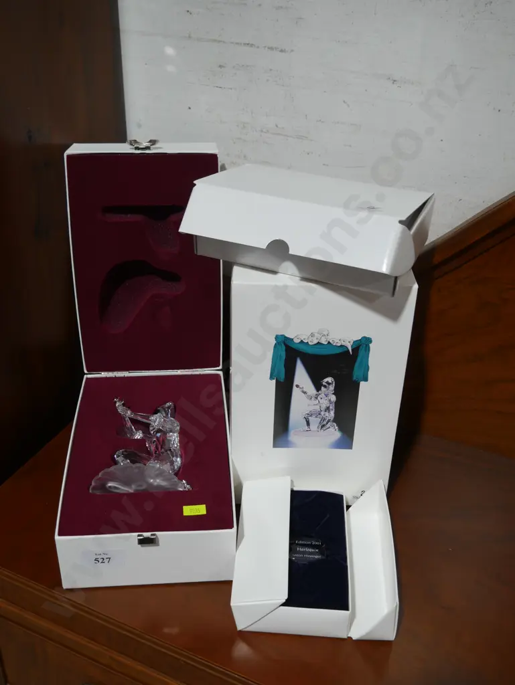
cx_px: 258
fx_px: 753
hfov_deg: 37.8
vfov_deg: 49.0
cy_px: 342
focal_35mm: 38
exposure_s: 1/60
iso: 200
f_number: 4.1
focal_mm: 19
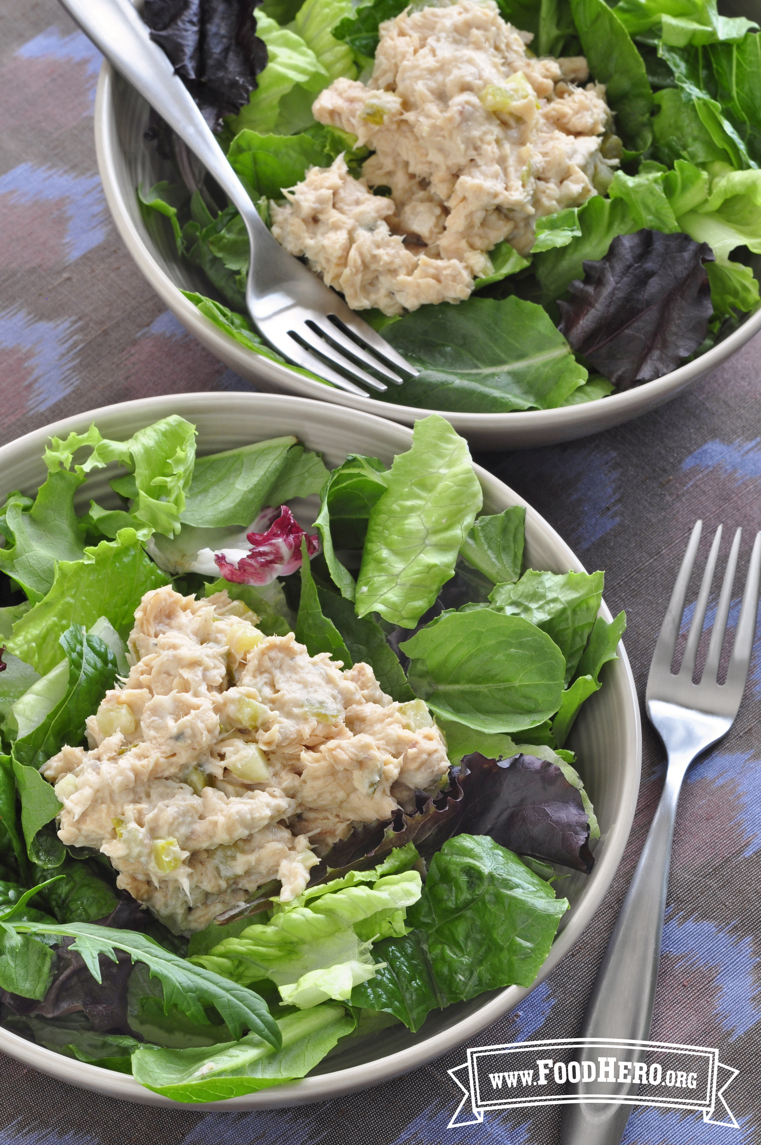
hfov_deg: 10.7
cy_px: 572
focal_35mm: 128
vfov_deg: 16.1
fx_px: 4053
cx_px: 380
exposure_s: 1/4
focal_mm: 85
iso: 320
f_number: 13
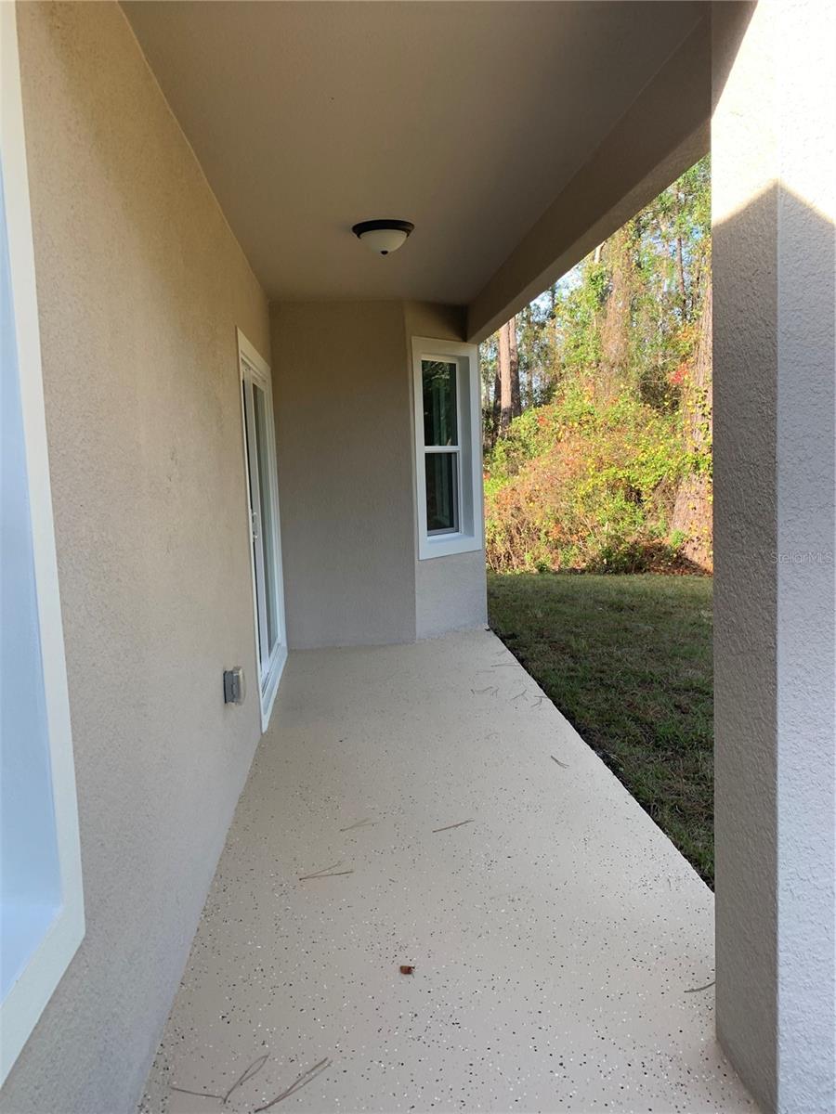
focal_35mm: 26
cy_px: 557
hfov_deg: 53.1
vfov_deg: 67.3
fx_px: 837
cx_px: 418
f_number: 1.8
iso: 25
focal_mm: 4.25
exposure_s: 1/204
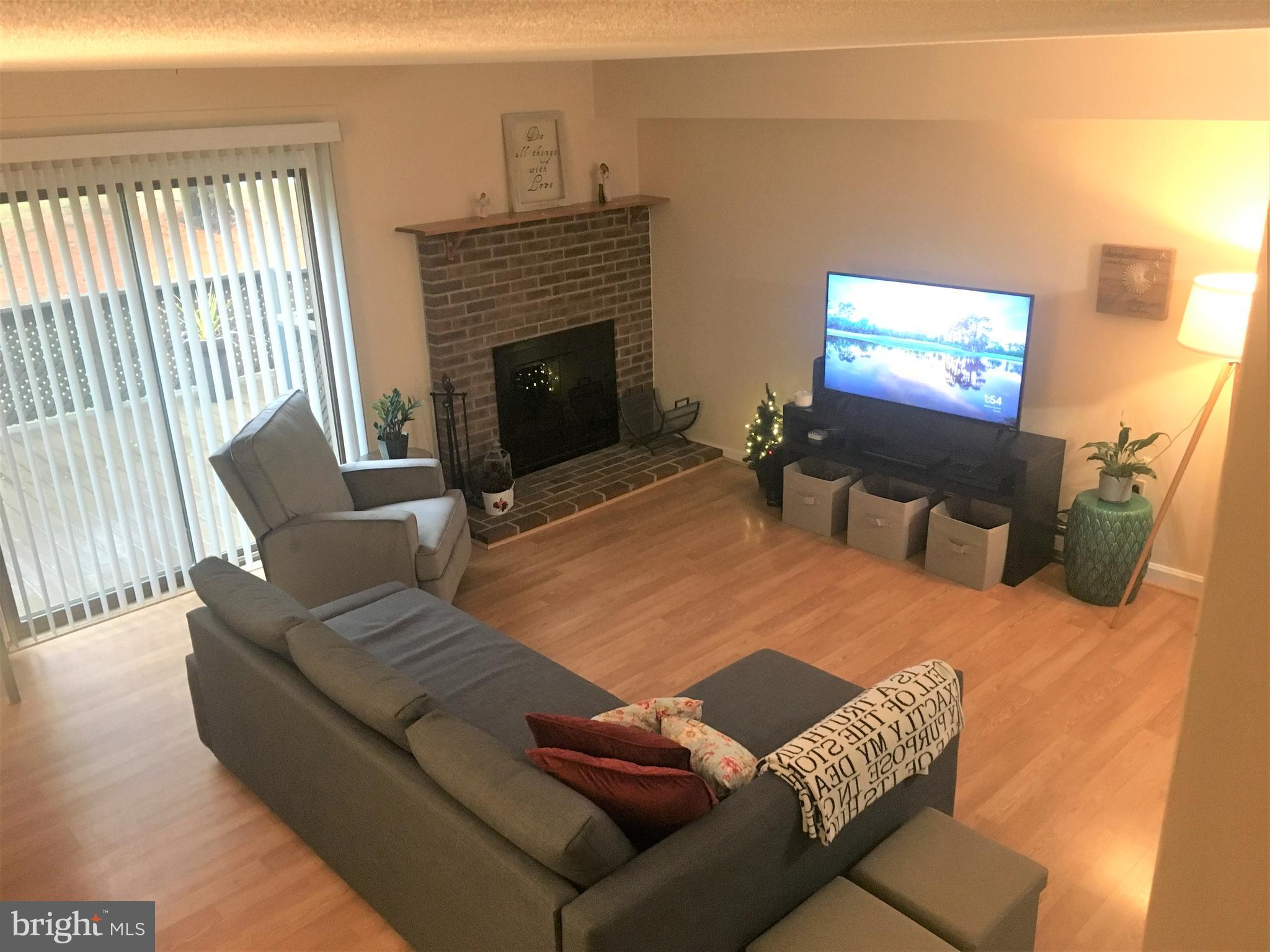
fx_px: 1064
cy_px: 476
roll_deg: +1.1
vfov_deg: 48.2
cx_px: 635
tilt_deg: -20.2
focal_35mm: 29
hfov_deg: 61.7
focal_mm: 4.15
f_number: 2.2
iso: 200
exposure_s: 1/15
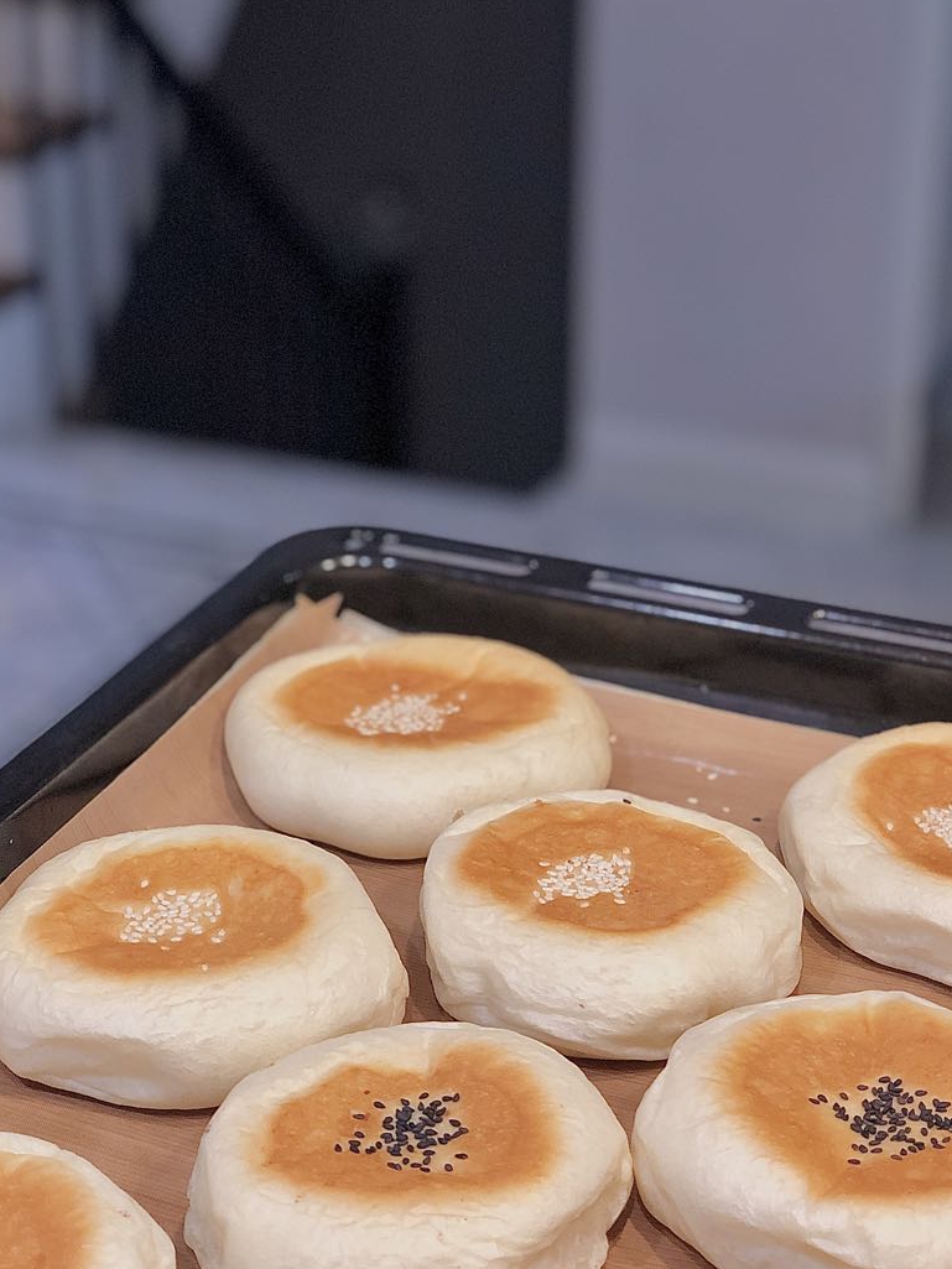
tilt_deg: -26.3
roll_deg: -0.7
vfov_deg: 27.4
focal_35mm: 71
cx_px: 464
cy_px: 713
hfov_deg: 20.7
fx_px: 2603
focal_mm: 6
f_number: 2.4
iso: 100
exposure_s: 1/40
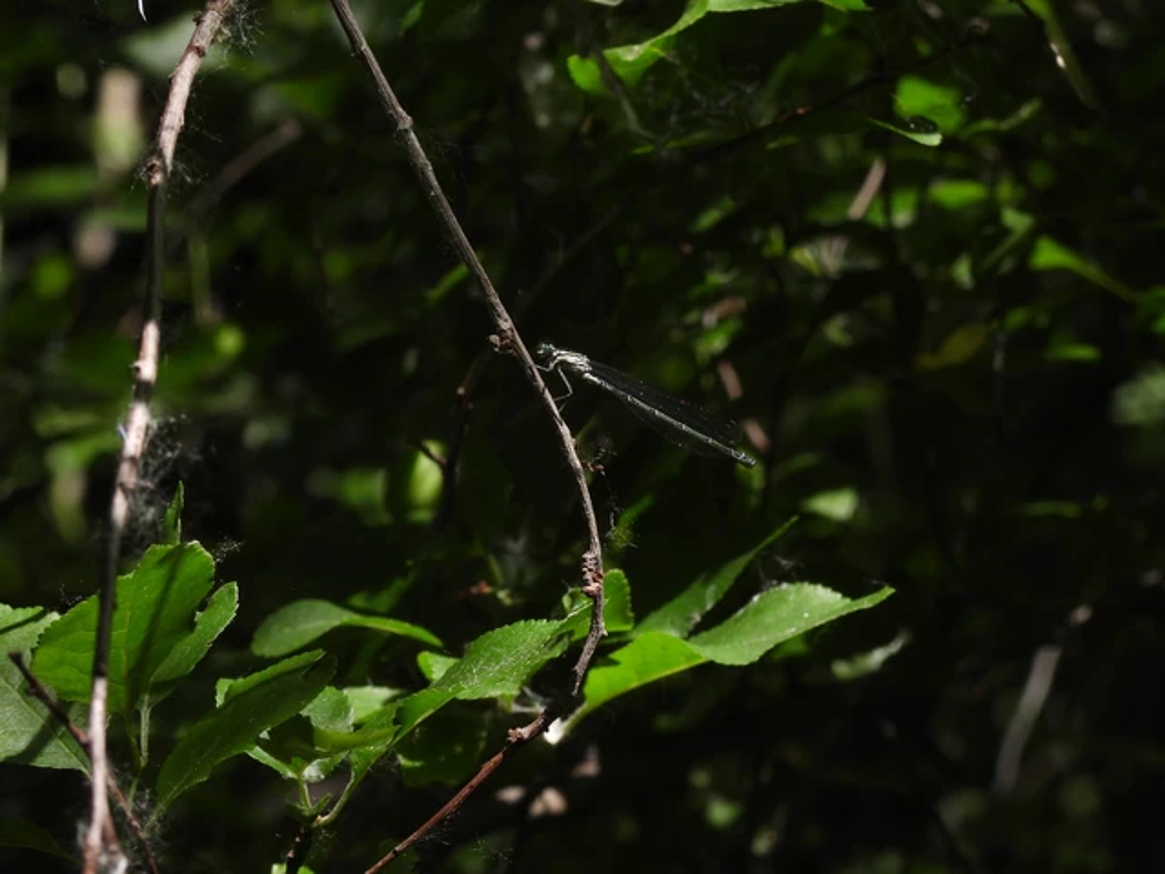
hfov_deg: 9.9
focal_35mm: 200
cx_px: 582
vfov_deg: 7.4
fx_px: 6731
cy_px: 437
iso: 100
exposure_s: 1/200
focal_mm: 35.7
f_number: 5.6
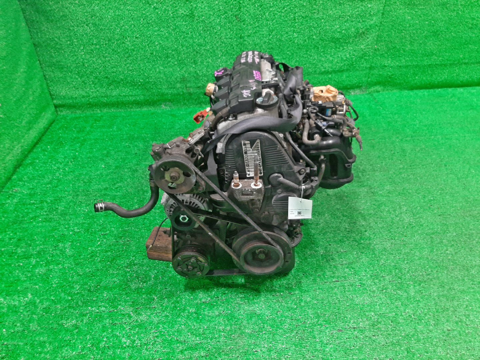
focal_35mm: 26
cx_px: 240
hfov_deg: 67.3
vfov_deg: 53.1
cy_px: 180
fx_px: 361
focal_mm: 3.93
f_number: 1.7
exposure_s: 1/50
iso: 212
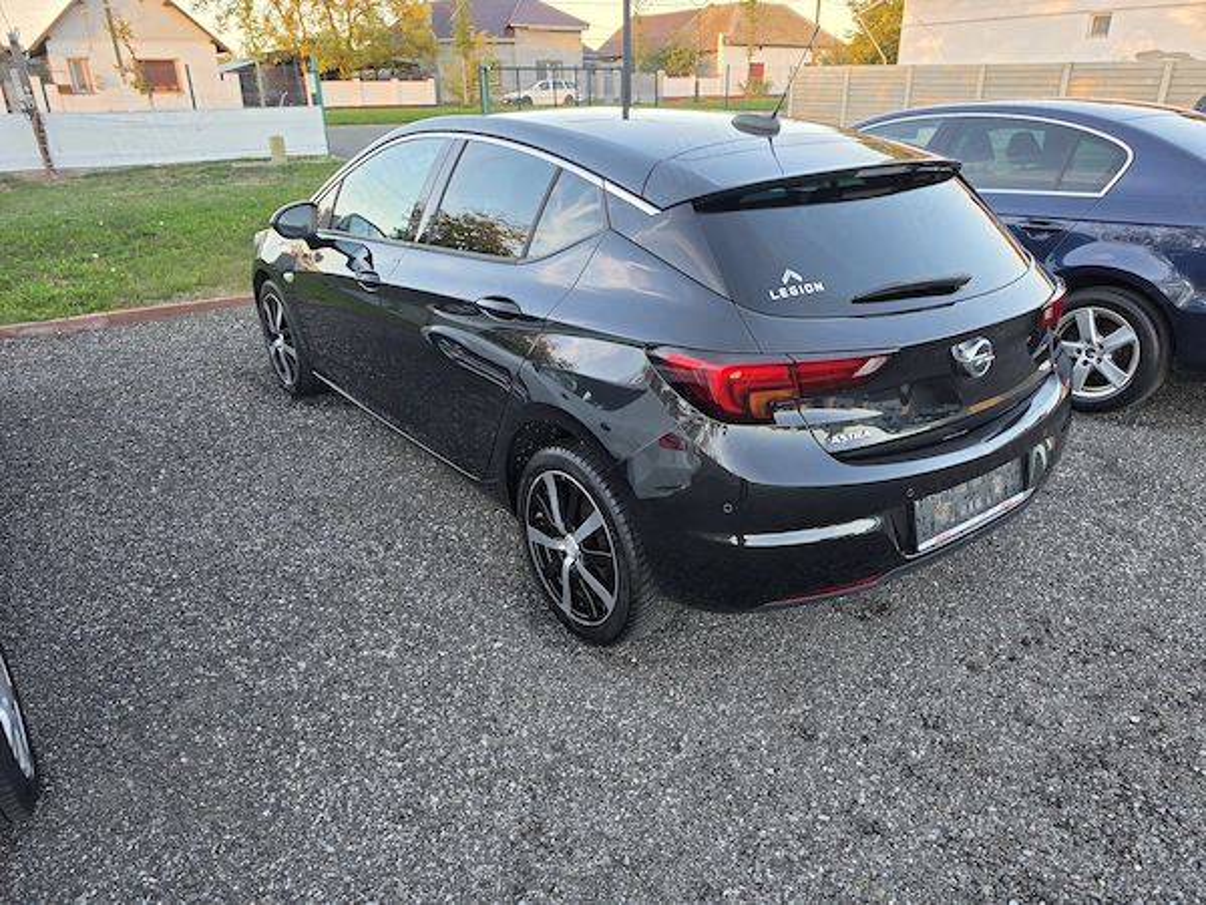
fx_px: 801
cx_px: 603
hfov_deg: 73.9
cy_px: 452
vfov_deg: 58.9
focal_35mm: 23
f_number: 1.4
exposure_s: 1/180
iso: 25
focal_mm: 6.5
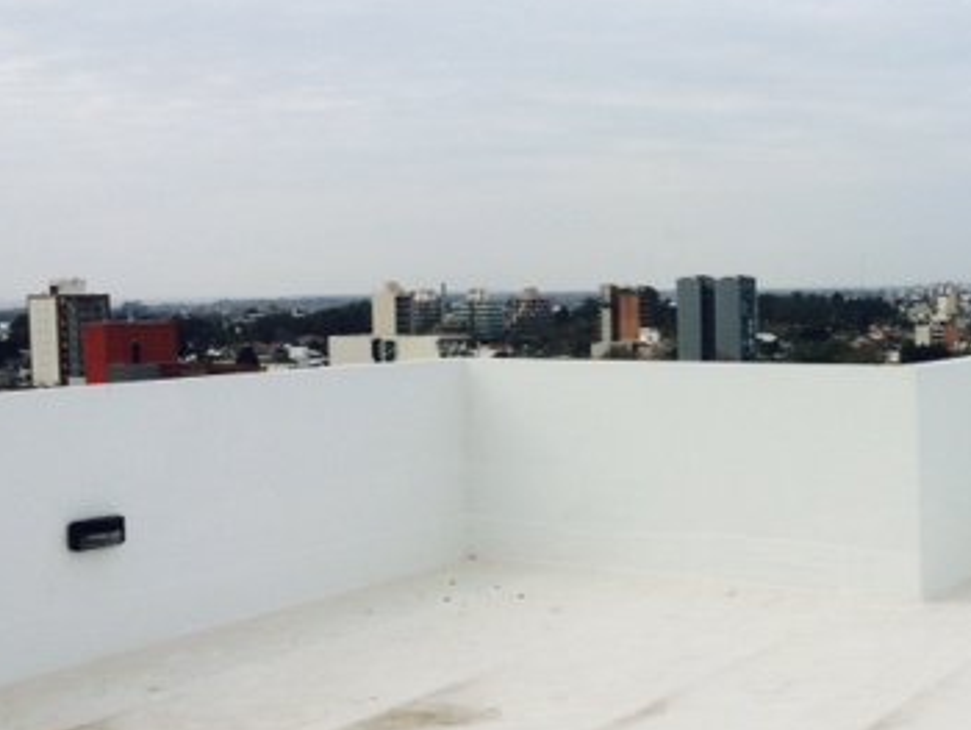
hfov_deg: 35.4
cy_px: 386
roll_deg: +1.4
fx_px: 1488
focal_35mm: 53
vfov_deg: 27.6
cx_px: 724
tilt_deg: -4.4
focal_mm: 4.15
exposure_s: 1/2564
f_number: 2.2
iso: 32
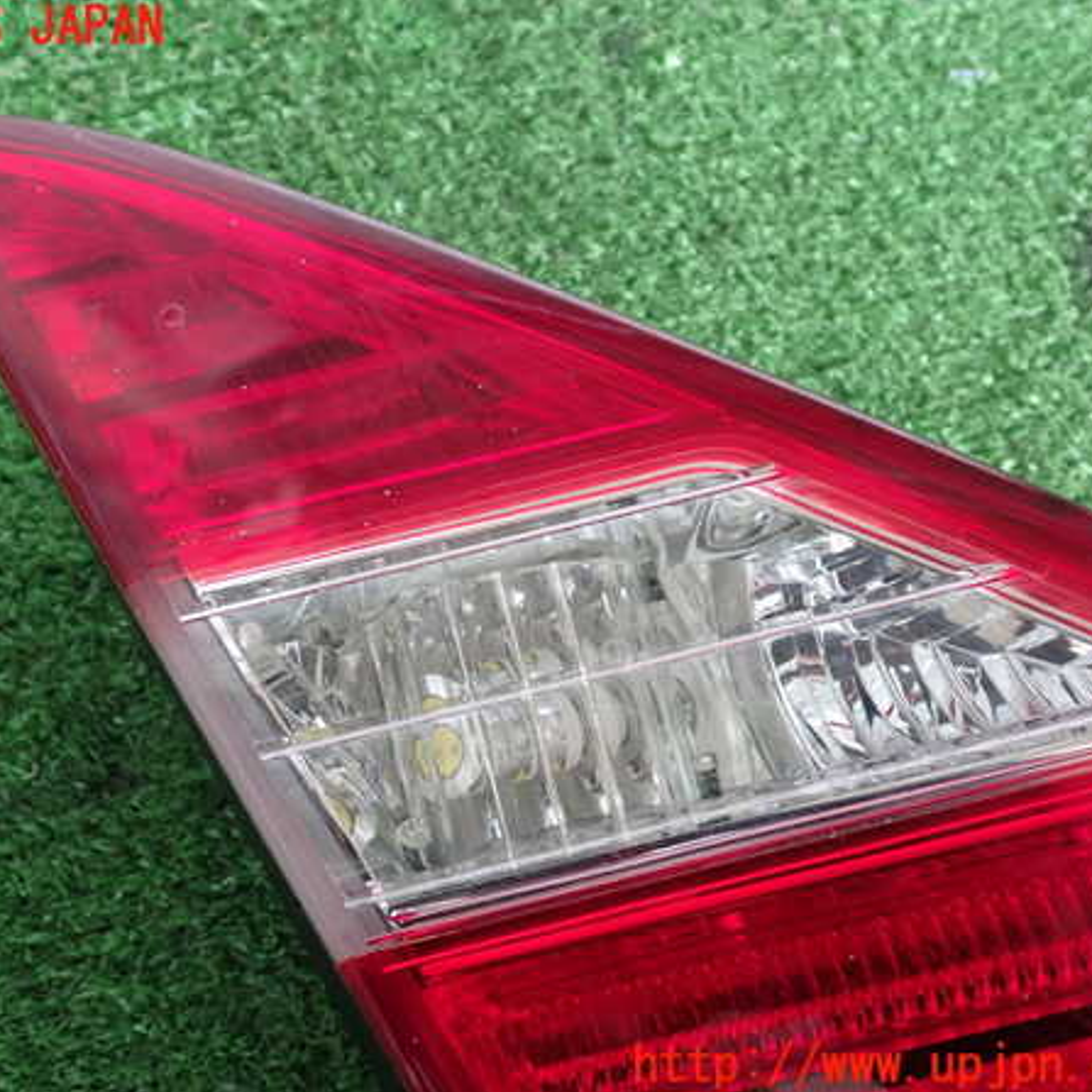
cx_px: 452
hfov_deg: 43.7
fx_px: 1356
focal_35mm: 38
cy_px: 547
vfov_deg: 43.9
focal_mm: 5.79
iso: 200
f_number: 2.4
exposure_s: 1/40
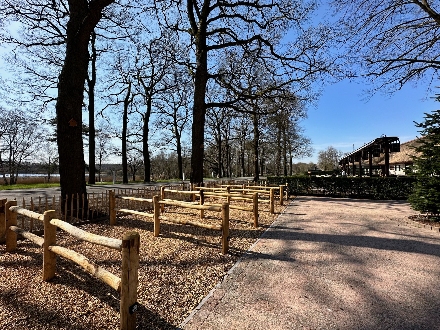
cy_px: 165
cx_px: 220
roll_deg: +0.2
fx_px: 178
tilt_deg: +1.5
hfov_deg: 102.1
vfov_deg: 85.7
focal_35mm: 14
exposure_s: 1/1261
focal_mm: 2.22
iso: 50
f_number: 2.2
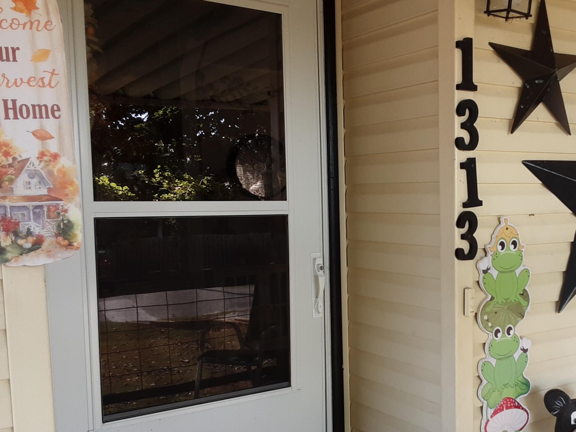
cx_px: 394
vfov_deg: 33.4
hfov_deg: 43.1
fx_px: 716
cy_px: 281
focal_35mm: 43
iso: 50
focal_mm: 2.9
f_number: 1.9
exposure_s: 1/120
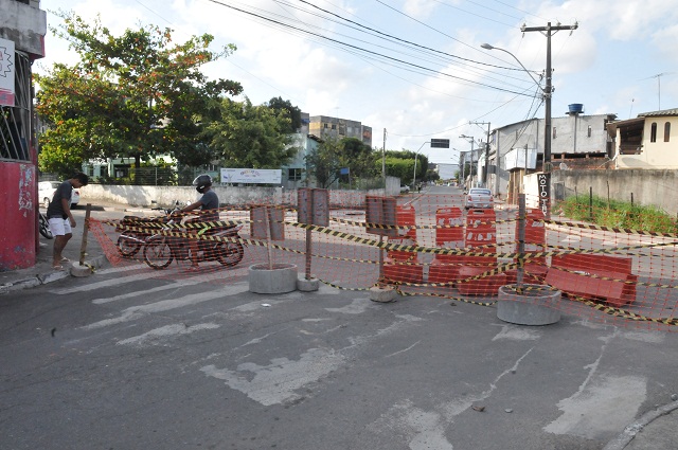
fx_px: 564
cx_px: 339
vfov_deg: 43.5
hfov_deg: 62.0
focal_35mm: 30
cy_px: 225
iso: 1600
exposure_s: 1/160
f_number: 18
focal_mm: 20
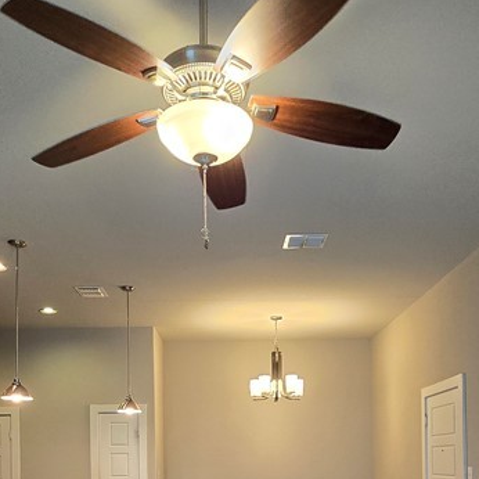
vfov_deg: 42.8
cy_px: 462
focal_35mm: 34
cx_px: 213
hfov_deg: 48.4
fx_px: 532
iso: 320
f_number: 2.2
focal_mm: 2.2
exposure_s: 1/60
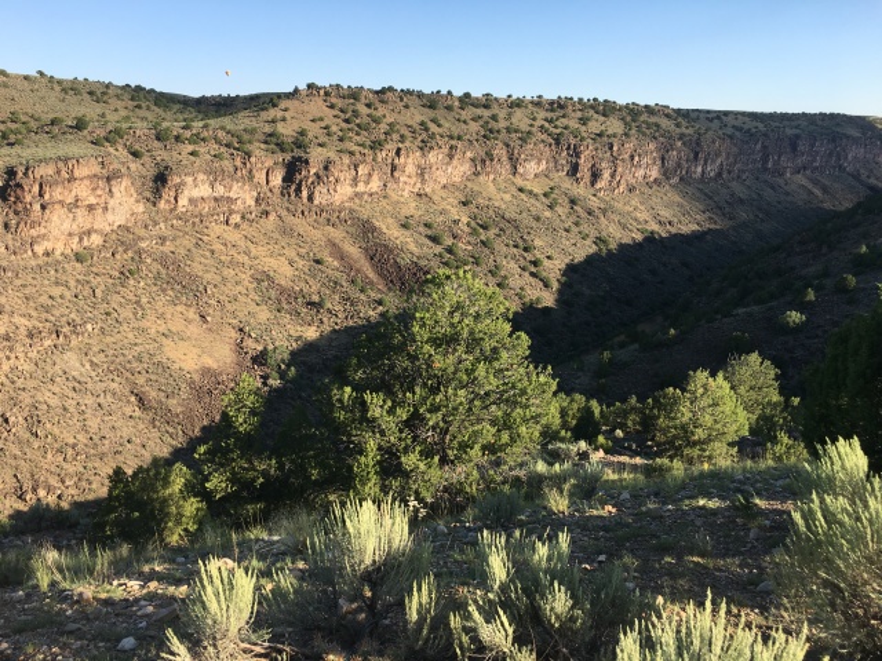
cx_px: 441
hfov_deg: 61.7
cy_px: 330
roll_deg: -0.3
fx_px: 739
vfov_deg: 48.2
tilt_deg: -14.3
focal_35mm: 29
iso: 25
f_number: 2.2
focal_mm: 4.15
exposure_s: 1/761
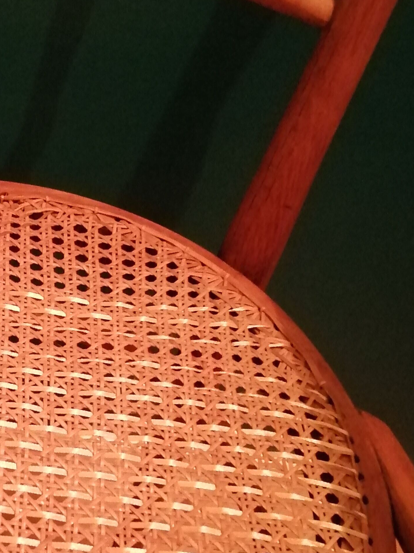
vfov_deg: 33.3
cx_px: -33
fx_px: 909
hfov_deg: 24.1
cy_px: 393
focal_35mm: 57
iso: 1250
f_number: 1.8
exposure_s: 1/12.5
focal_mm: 3.46
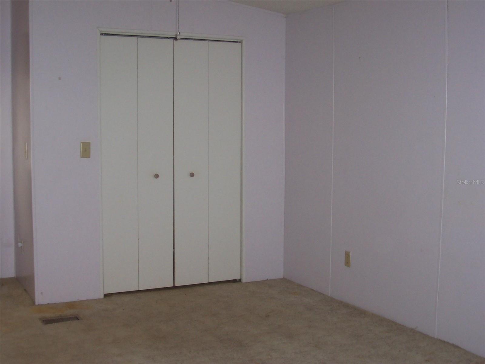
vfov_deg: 31.5
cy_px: 182
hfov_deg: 41.2
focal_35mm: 46
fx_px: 644
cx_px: 242
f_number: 3
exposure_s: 1/60
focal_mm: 7
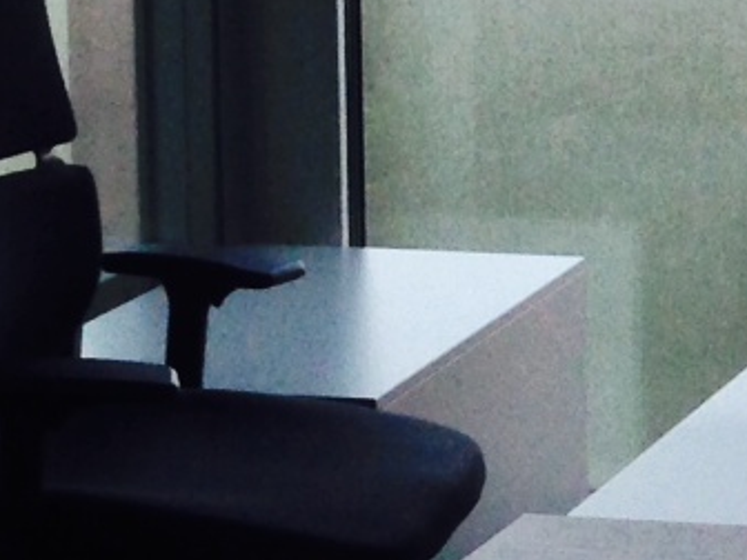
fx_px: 4338
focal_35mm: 201
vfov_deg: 7.4
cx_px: 1527
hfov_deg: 9.2
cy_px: 169
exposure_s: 1/120
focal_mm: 4.12
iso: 80
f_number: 2.4
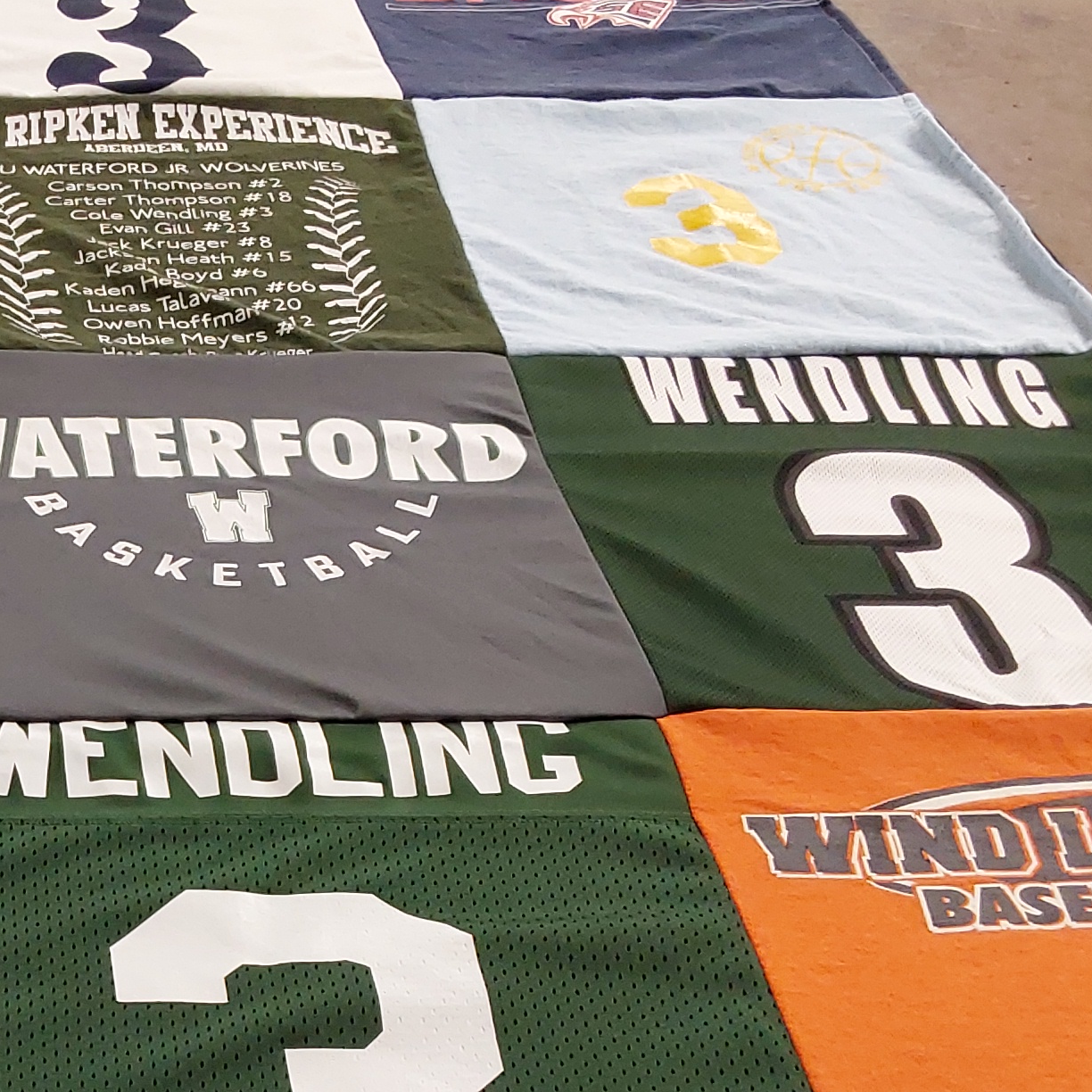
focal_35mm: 66
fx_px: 2356
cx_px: -101
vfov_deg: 25.6
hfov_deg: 24.4
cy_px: 885
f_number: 1.9
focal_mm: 2.91
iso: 125
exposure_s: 1/50
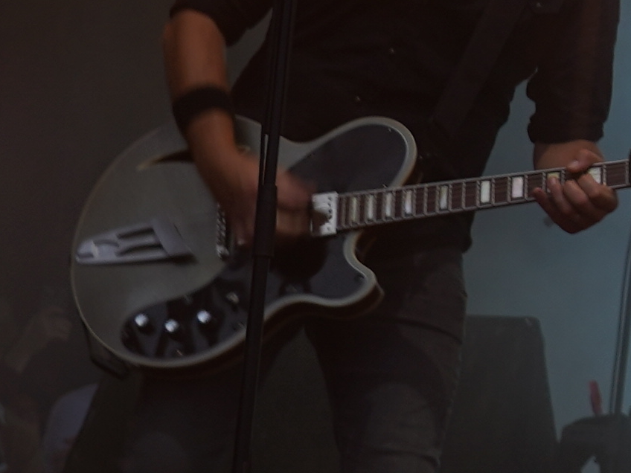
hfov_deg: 9.1
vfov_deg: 7.1
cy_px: -300
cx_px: 1270
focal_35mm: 204
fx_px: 3719
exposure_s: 1/60
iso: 100
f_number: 4
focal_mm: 30
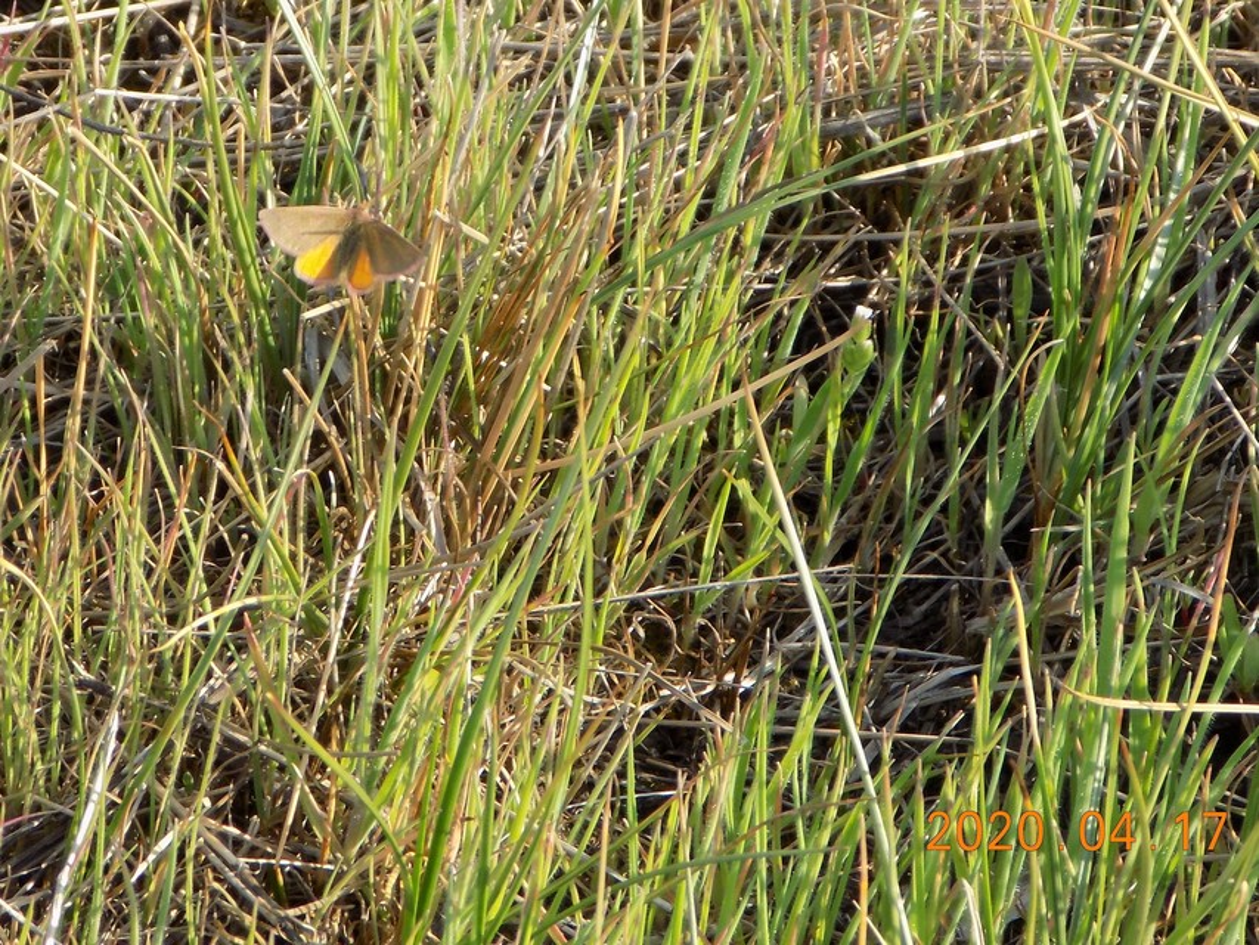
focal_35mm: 235
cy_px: 472
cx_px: 630
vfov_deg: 6.3
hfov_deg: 8.4
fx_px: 8548
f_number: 5.6
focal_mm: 41.8
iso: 80
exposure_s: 1/125
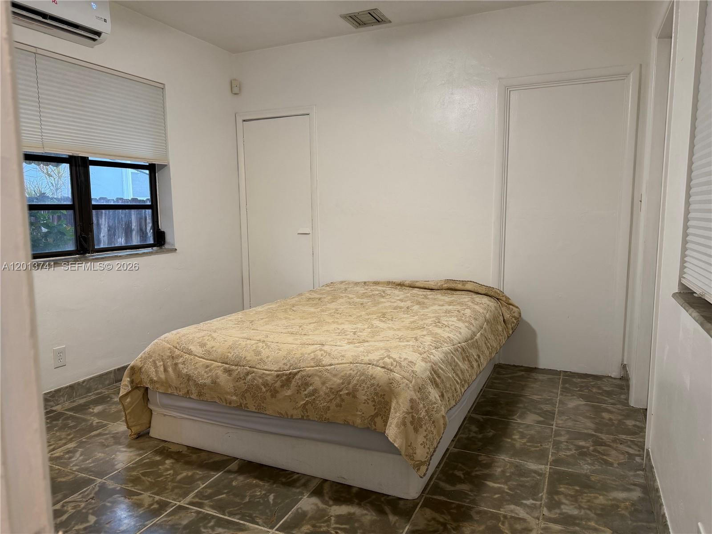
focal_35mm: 24
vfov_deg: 56.8
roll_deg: +0.5
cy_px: 267
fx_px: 494
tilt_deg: -7.3
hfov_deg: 71.6
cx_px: 356
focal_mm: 6.76
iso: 125
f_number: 1.78
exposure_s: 1/60
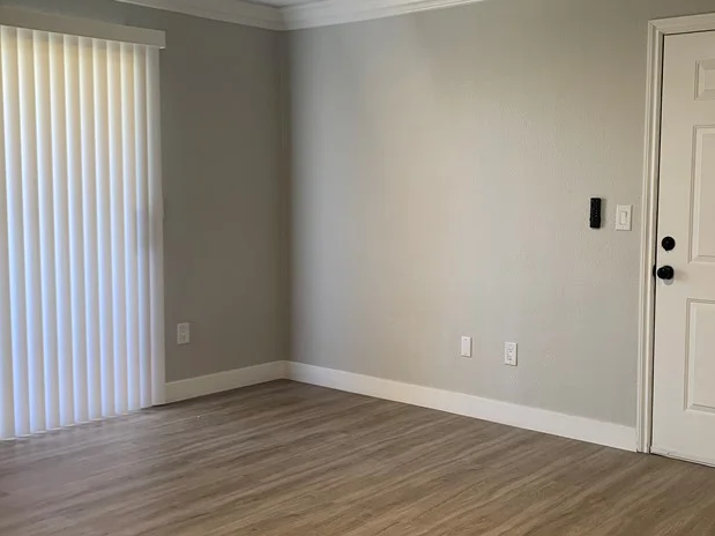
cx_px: 463
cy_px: 277
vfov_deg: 33.6
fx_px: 888
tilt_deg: -5.3
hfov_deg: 43.4
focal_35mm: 43
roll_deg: -0.7
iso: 64
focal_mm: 4.25
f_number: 1.8
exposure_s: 1/60
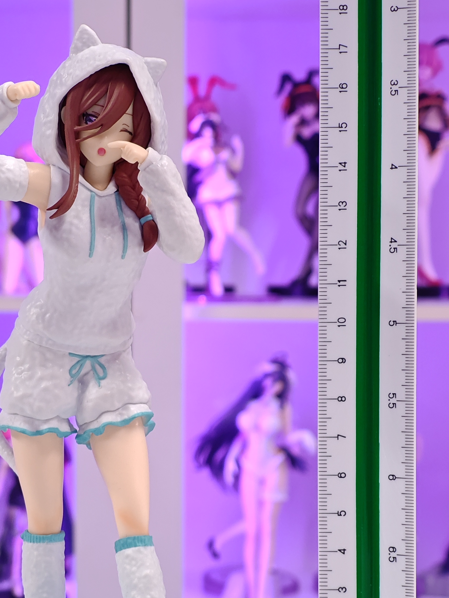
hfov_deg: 13.3
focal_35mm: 111
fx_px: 1920
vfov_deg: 17.7
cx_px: 157
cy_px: 398
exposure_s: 1/24
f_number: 2.4
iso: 1000
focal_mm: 7.48
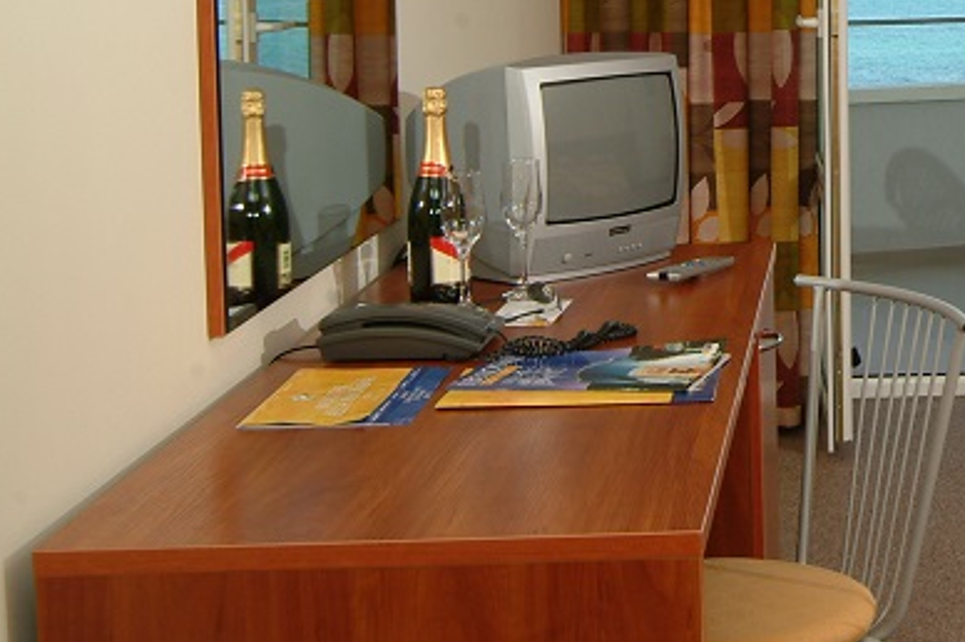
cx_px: 1211
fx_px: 2177
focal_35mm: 81
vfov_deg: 16.5
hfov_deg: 22.6
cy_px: 25
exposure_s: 1/125
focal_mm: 21
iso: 160
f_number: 8
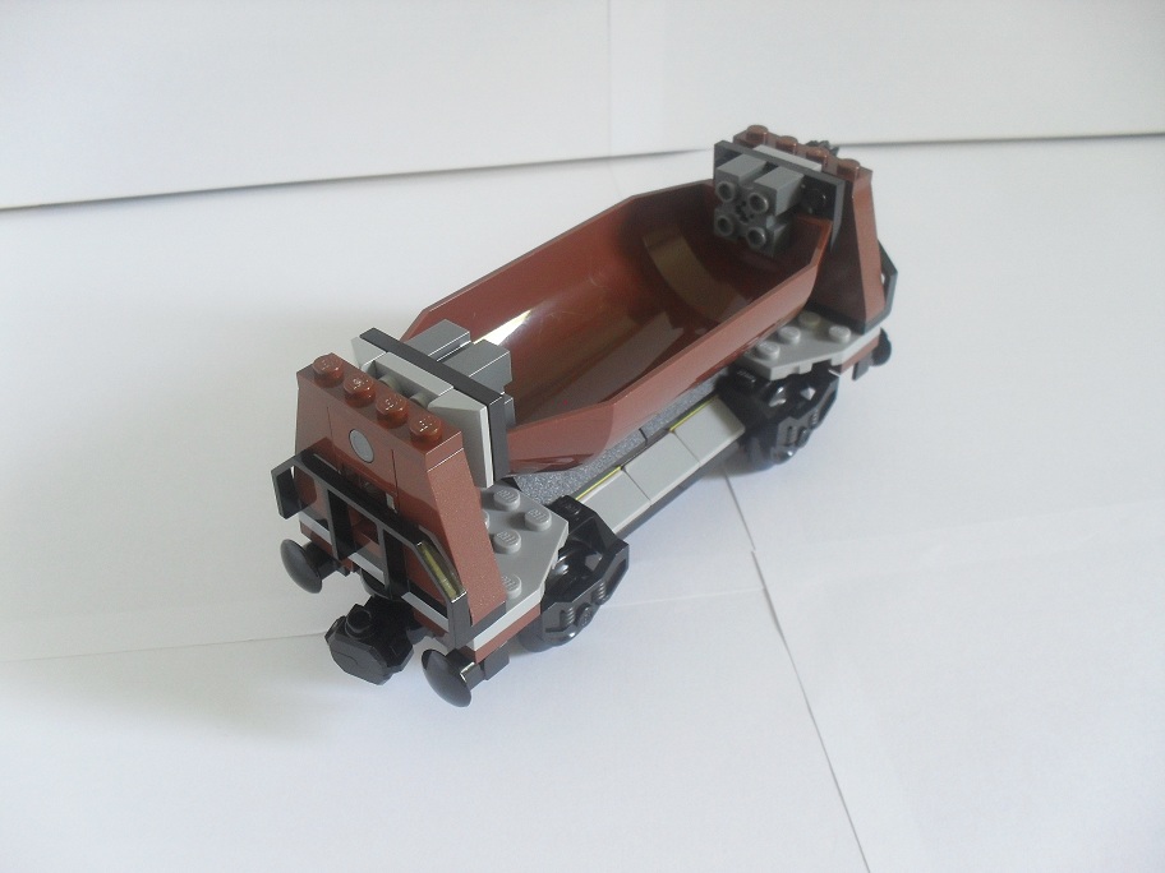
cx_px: 582
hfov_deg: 52.6
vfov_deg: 40.7
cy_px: 436
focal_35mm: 35
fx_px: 1178
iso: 200
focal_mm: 6.3
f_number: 3.2
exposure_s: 1/8
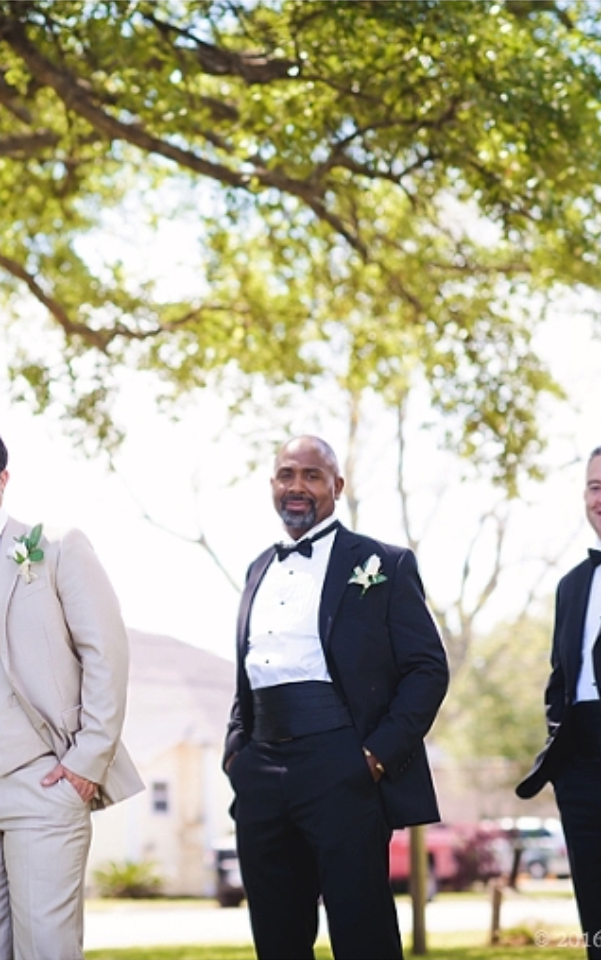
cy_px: 481
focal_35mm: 131
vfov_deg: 15.9
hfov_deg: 10.0
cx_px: 47
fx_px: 3429
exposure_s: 1/800
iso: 160
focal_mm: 85
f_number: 2.8
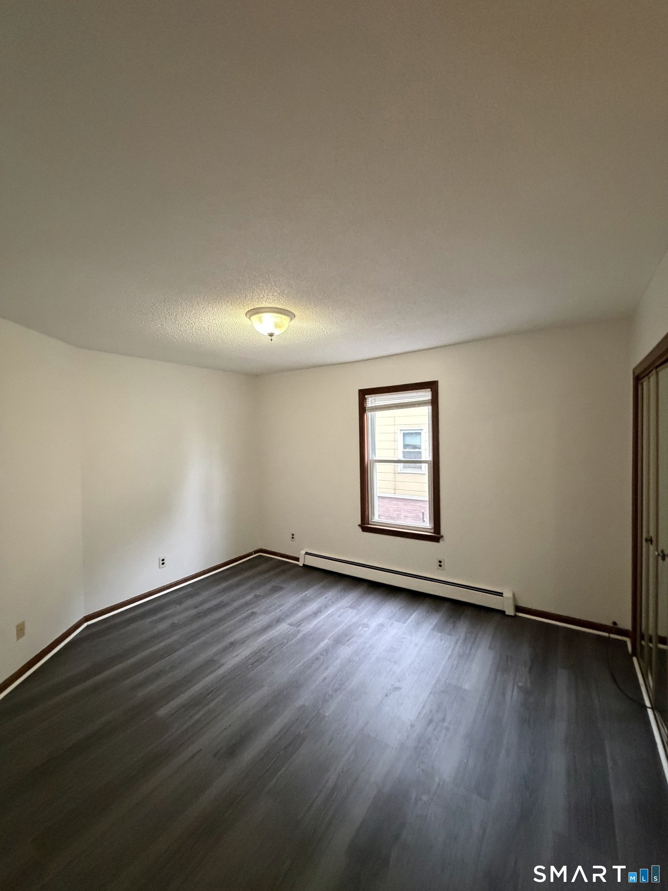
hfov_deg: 85.7
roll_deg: -0.4
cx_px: 334
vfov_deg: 102.1
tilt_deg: +2.4
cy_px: 446
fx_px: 360
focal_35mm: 14
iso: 1000
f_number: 2.2
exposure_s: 1/60
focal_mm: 2.22
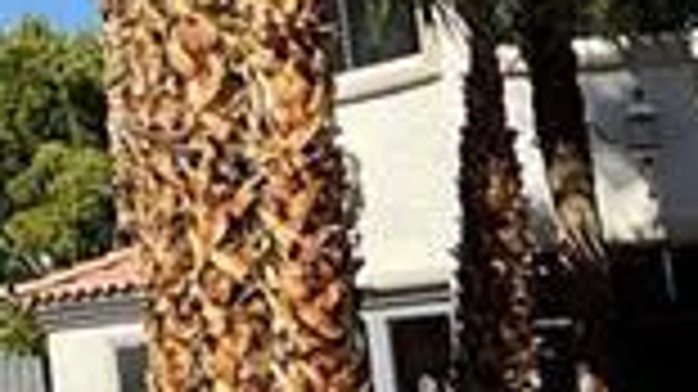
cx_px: -401
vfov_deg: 6.9
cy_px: -653
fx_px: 3015
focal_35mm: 163
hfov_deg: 12.5
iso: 16
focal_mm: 3
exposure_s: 1/1848
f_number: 1.8
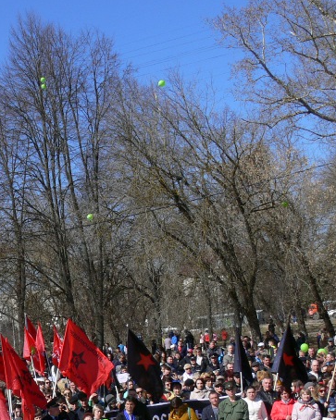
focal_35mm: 77
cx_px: -54
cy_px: 301
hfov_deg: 18.9
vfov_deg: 24.6
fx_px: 957
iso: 80
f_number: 5.6
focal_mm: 7.4
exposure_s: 1/320
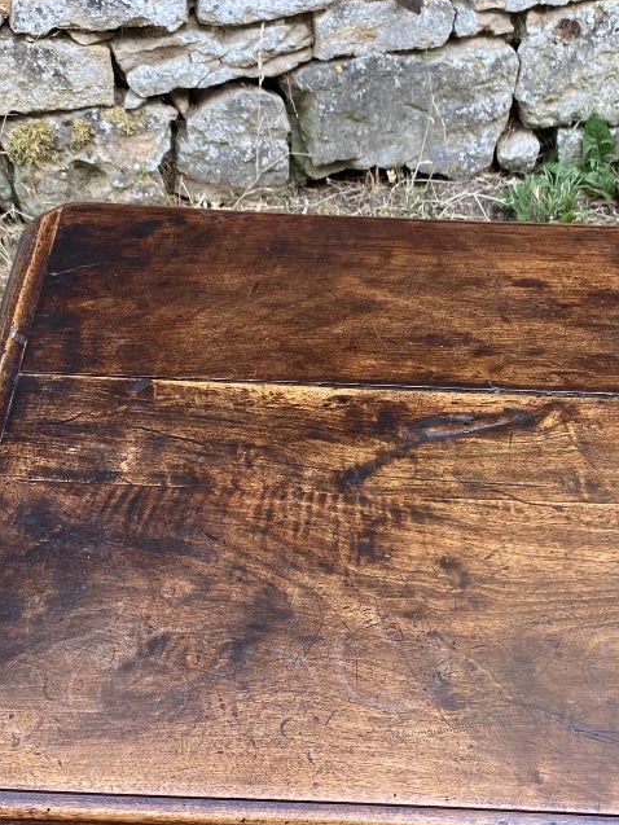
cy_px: 659
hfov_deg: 29.6
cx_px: 352
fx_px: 1168
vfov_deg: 37.5
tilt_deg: -52.3
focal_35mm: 49
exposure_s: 1/128
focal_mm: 4.25
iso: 32
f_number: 1.8
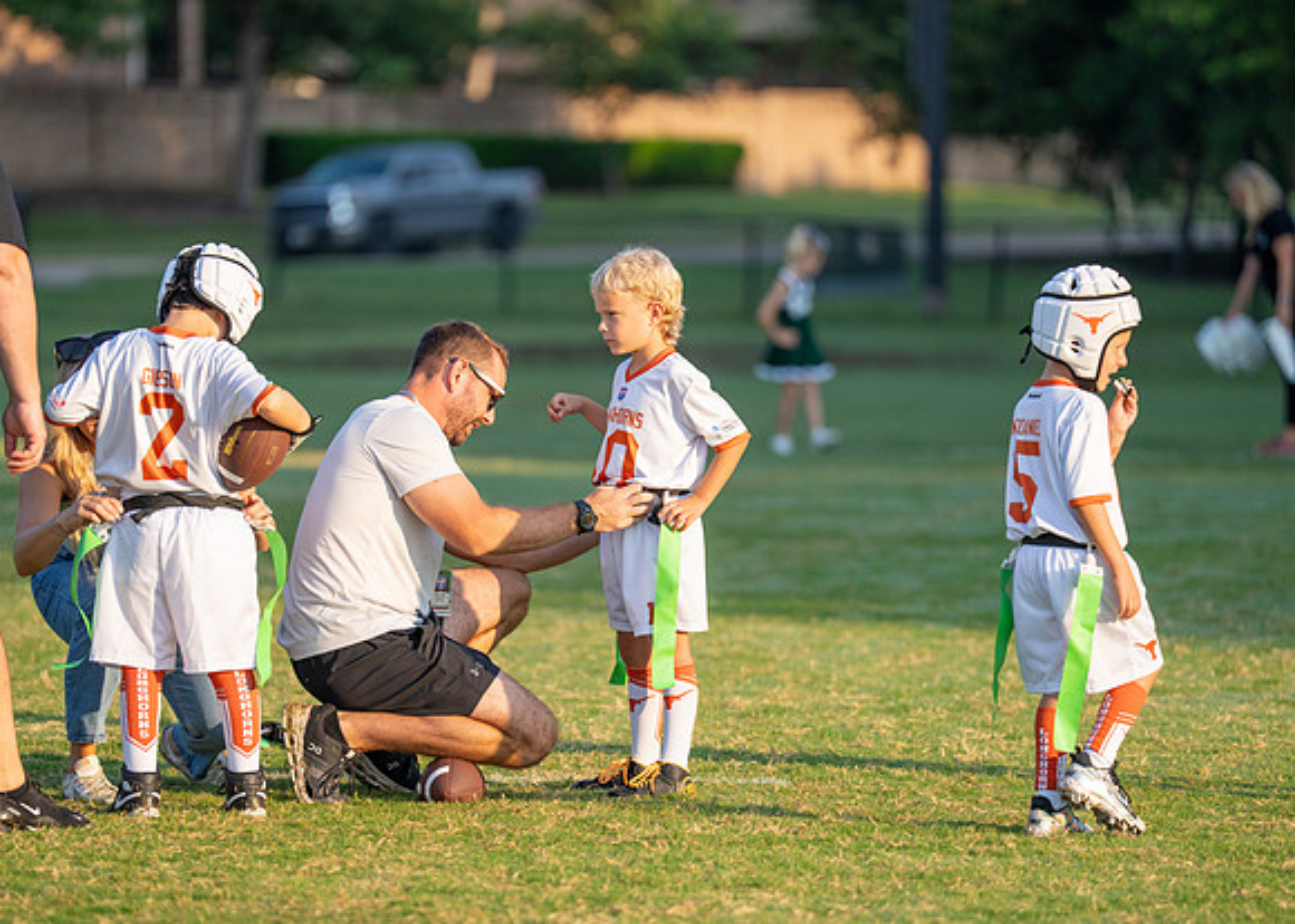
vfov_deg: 6.1
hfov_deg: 8.5
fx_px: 8708
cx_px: 572
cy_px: 512
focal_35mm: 237
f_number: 2.8
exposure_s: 1/2500
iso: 200
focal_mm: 200
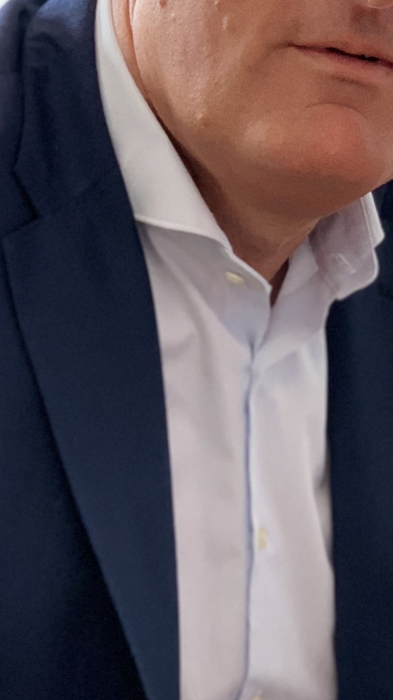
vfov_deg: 13.4
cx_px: 243
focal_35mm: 160
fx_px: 2965
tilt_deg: -9.4
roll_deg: -0.9
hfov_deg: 7.6
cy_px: 385
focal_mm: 6
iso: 100
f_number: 2.4
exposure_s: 1/122
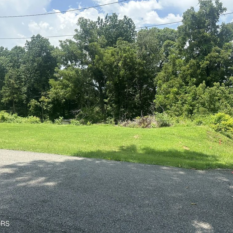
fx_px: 221
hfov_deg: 55.6
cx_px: 118
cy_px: 115
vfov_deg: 55.6
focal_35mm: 29
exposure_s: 1/1880
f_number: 1.78
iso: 80
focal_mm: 6.86
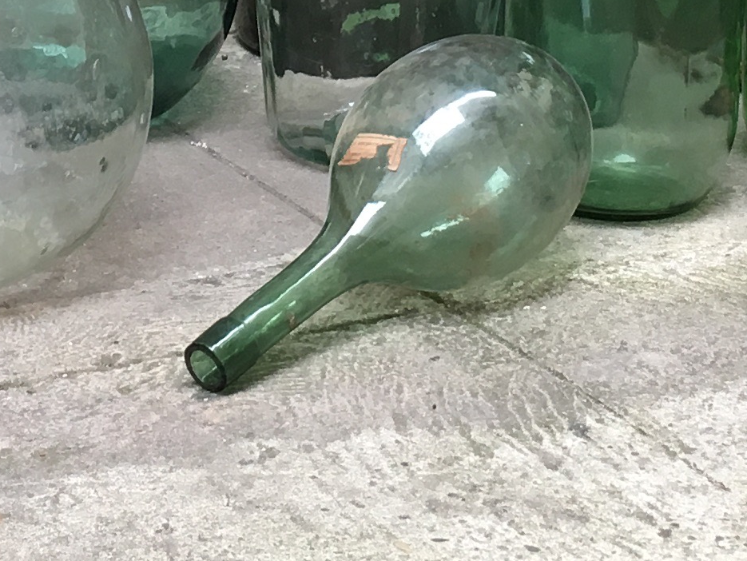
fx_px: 2698
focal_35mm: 125
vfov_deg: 11.6
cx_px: 274
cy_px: -139
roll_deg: +1.7
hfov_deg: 15.7
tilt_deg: -11.1
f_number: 2.2
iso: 25
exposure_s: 1/33
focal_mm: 4.15
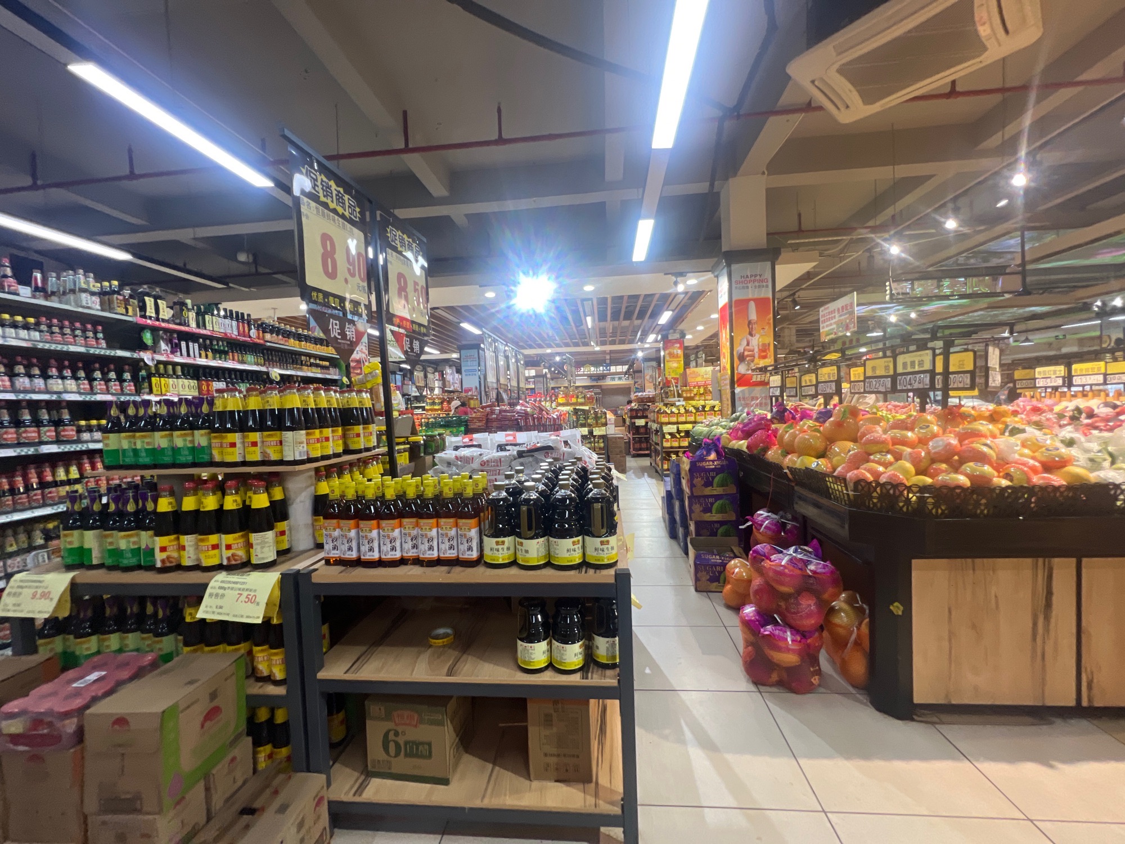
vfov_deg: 89.9
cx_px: 562
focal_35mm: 13
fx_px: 422
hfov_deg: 106.2
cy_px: 422
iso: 160
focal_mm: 1.57
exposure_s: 1/100
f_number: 1.8
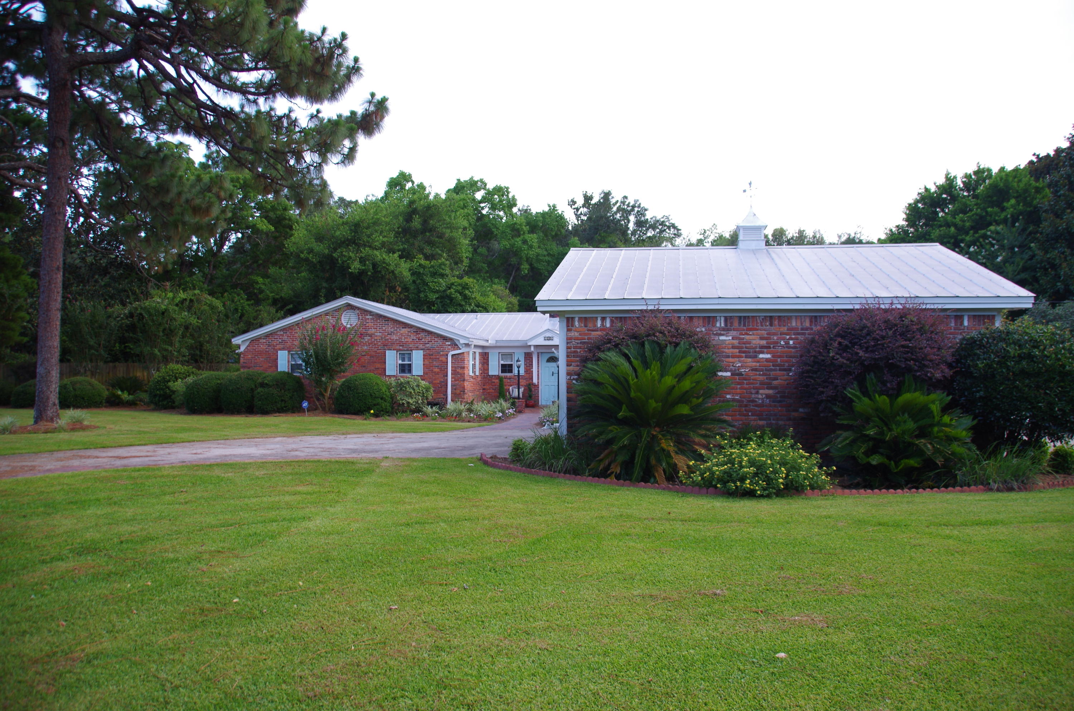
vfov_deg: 47.7
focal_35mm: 27
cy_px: 356
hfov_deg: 67.5
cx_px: 537
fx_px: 804
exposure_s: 1/13
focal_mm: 18
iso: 100
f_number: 3.5
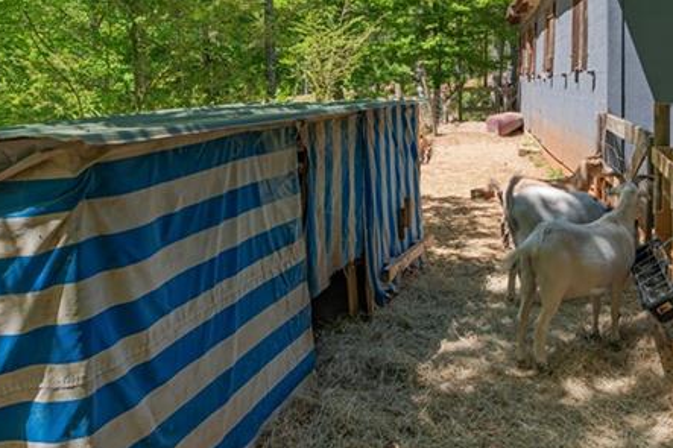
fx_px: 691
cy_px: 79
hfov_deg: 51.1
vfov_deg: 34.6
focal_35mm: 37
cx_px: 442
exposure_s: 1/100
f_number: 8
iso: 320
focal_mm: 16
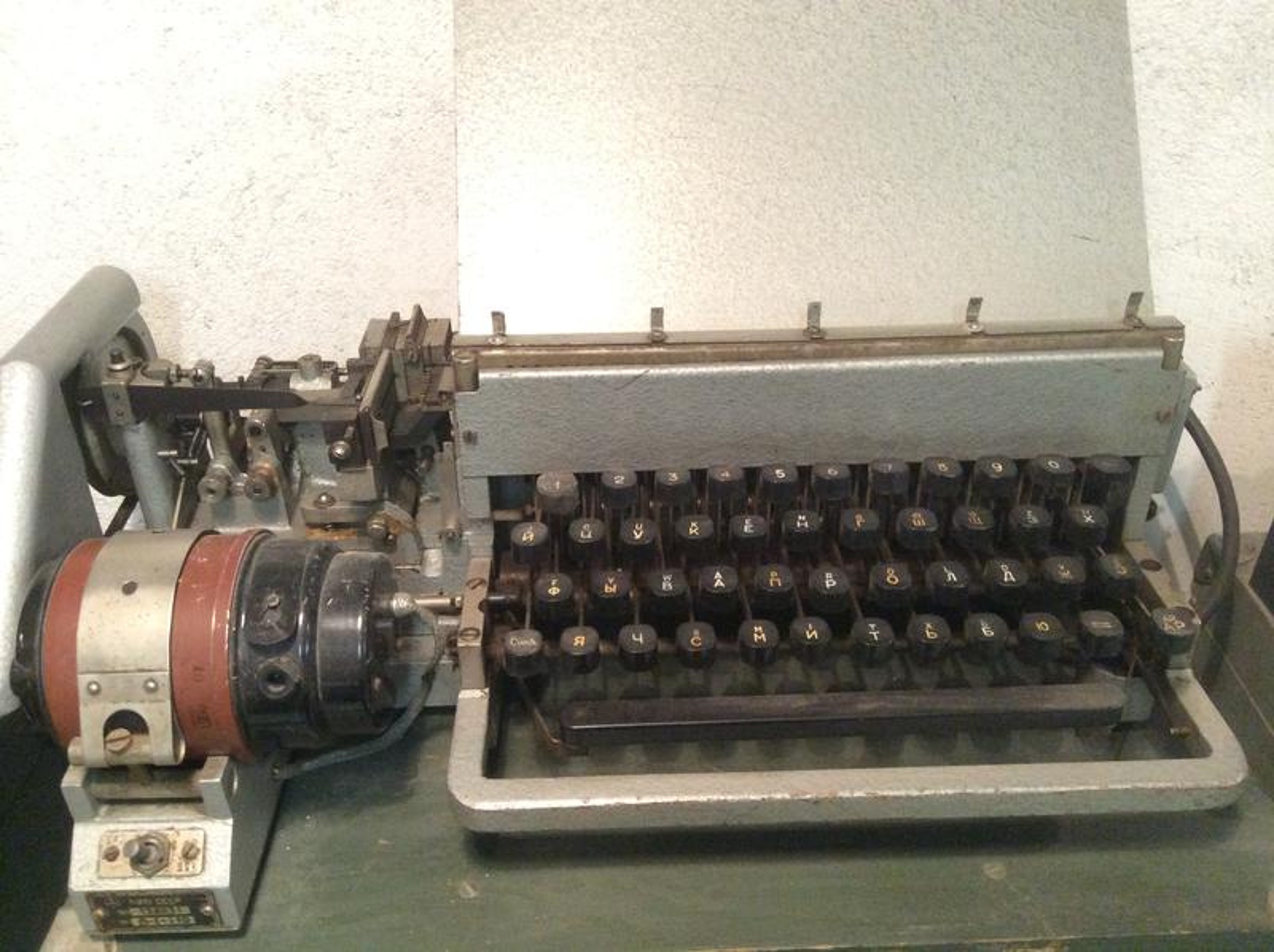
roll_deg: -0.7
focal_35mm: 32
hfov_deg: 56.9
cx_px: 637
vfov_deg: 44.1
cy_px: 476
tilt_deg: -29.6
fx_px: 1176
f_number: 2.4
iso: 320
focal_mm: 3.3
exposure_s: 1/17
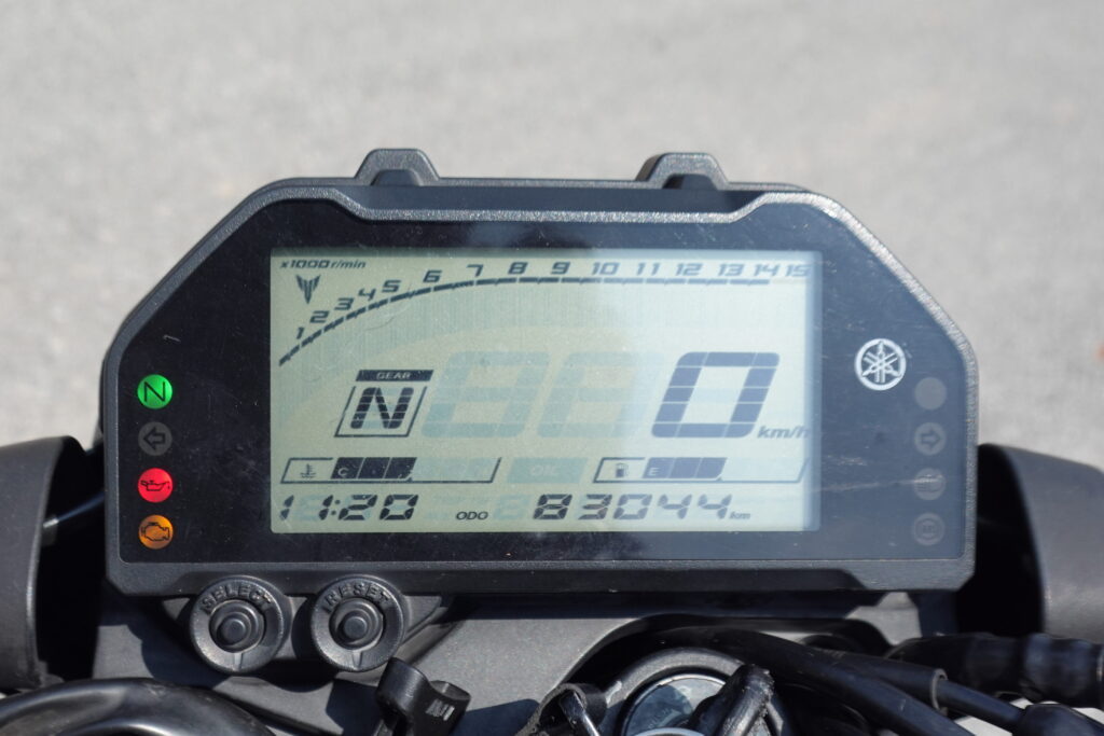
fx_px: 1073
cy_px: 368
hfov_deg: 54.4
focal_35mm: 35
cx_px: 552
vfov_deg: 37.9
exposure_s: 1/1000
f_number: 3.5
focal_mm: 12.9
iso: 125
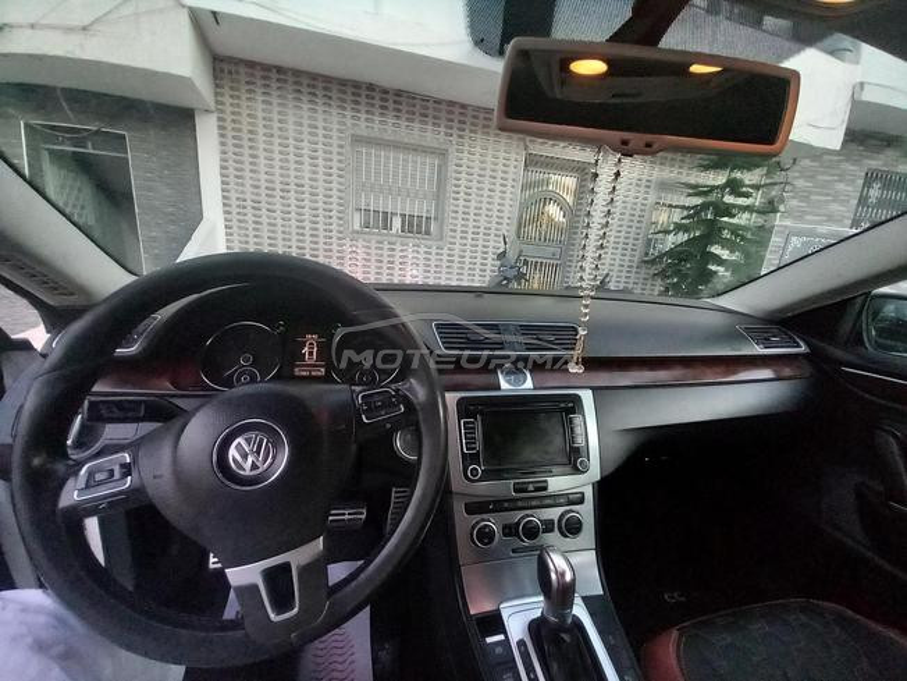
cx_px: 454
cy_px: 340
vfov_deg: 89.9
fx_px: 341
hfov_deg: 106.2
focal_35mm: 13
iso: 400
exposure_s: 1/25
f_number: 2.2
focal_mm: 1.13
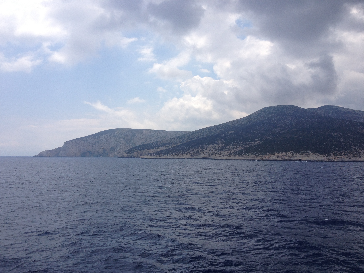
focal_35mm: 35
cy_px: 136
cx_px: 182
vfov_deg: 40.7
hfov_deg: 52.6
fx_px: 368
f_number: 2.4
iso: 50
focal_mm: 4.28
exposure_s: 1/2404
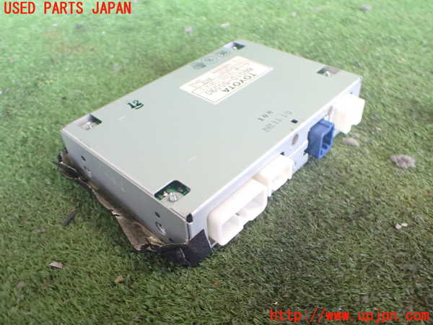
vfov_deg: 46.8
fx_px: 375
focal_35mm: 30
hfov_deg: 60.0
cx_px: 216
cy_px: 162
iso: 800
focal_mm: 5.4
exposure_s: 1/100
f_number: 2.3
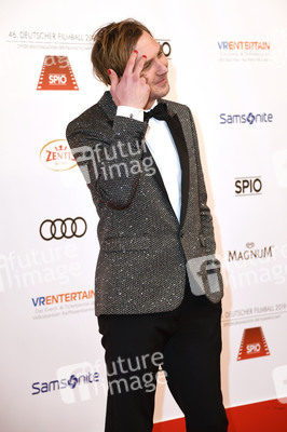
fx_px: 1389
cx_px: 144
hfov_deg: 11.8
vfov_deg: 17.7
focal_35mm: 116
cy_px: 216
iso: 250
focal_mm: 116
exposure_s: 1/125
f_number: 6.3
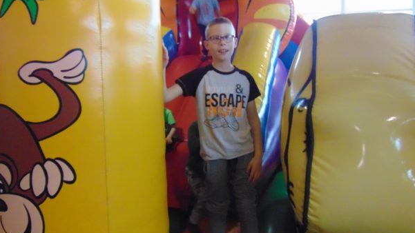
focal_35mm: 29
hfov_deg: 66.0
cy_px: 104
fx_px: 319
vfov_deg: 40.1
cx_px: 216
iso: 800
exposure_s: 1/60
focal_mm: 4.5
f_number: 3
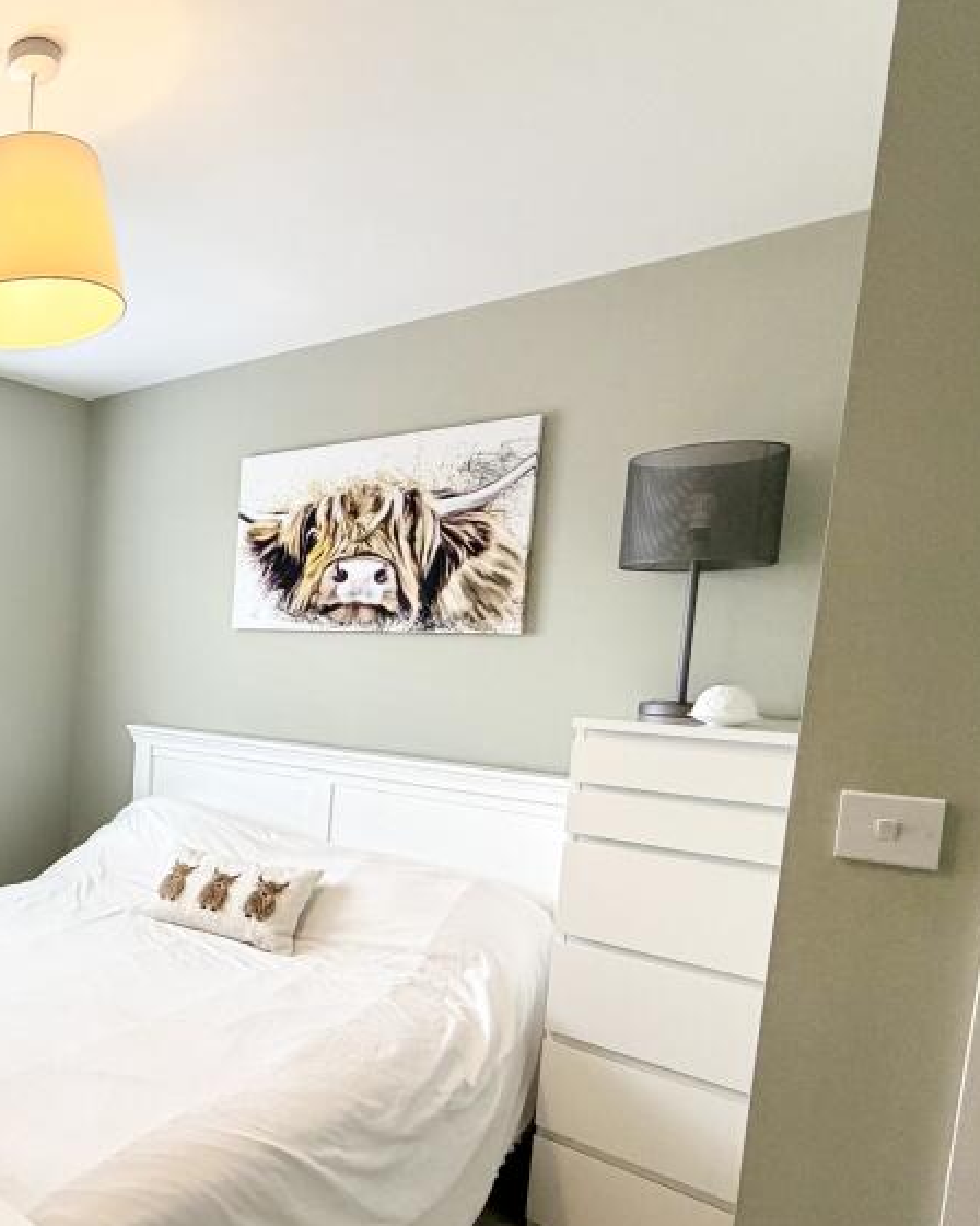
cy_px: 725
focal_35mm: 25
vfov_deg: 67.5
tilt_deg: -5.2
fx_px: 906
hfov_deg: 44.5
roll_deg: -1.3
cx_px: -77
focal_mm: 2.22
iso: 125
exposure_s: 1/121
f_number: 2.2
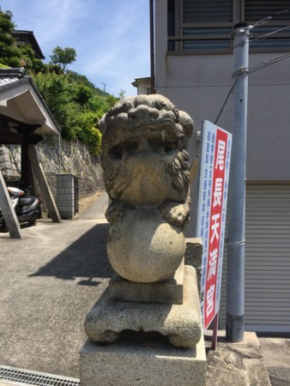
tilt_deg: +0.1
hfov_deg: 48.3
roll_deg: +0.5
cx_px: 145
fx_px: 324
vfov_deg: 61.6
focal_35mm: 29
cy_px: 193
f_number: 2.2
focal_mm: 4.15
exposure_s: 1/1721
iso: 32
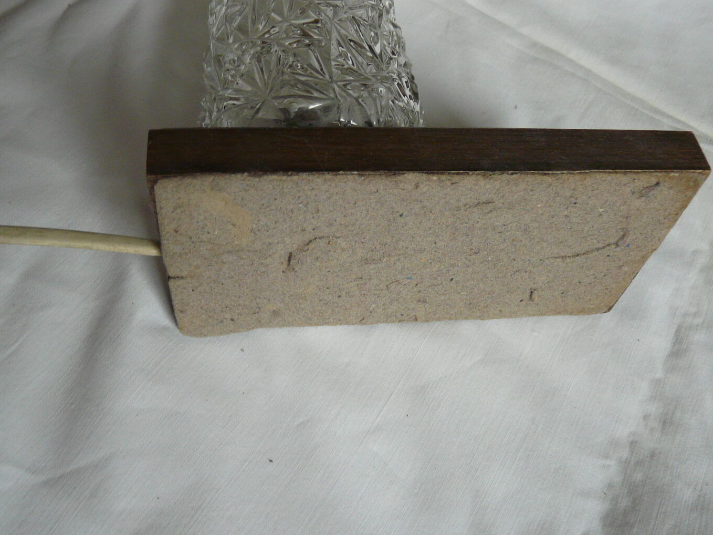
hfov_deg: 55.3
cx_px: 378
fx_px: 680
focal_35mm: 33
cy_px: 274
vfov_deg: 42.9
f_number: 2.8
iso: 200
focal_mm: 4.6
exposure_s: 1/20
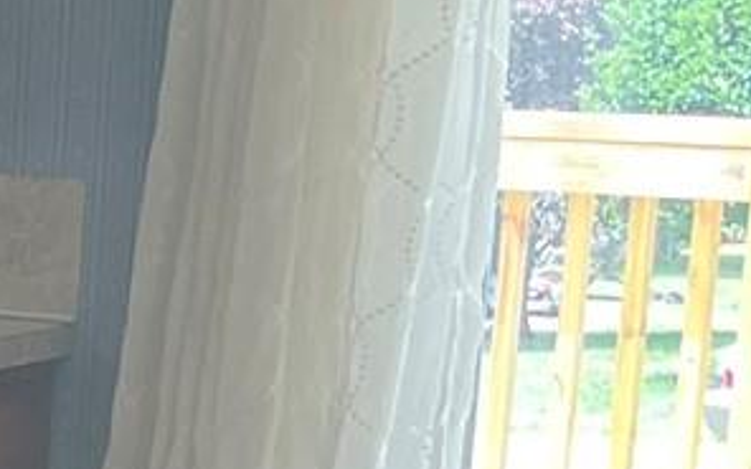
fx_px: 3909
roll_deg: +1.7
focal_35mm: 191
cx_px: -1715
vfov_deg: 6.8
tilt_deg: -10.8
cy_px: 588
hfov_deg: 8.6
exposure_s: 1/120
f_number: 1.6
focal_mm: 5.1
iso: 125
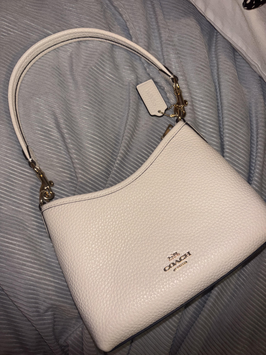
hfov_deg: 53.1
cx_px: 133
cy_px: 178
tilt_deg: -79.2
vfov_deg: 67.3
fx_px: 266
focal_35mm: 26
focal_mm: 5.96
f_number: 1.6
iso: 32
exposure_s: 1/29
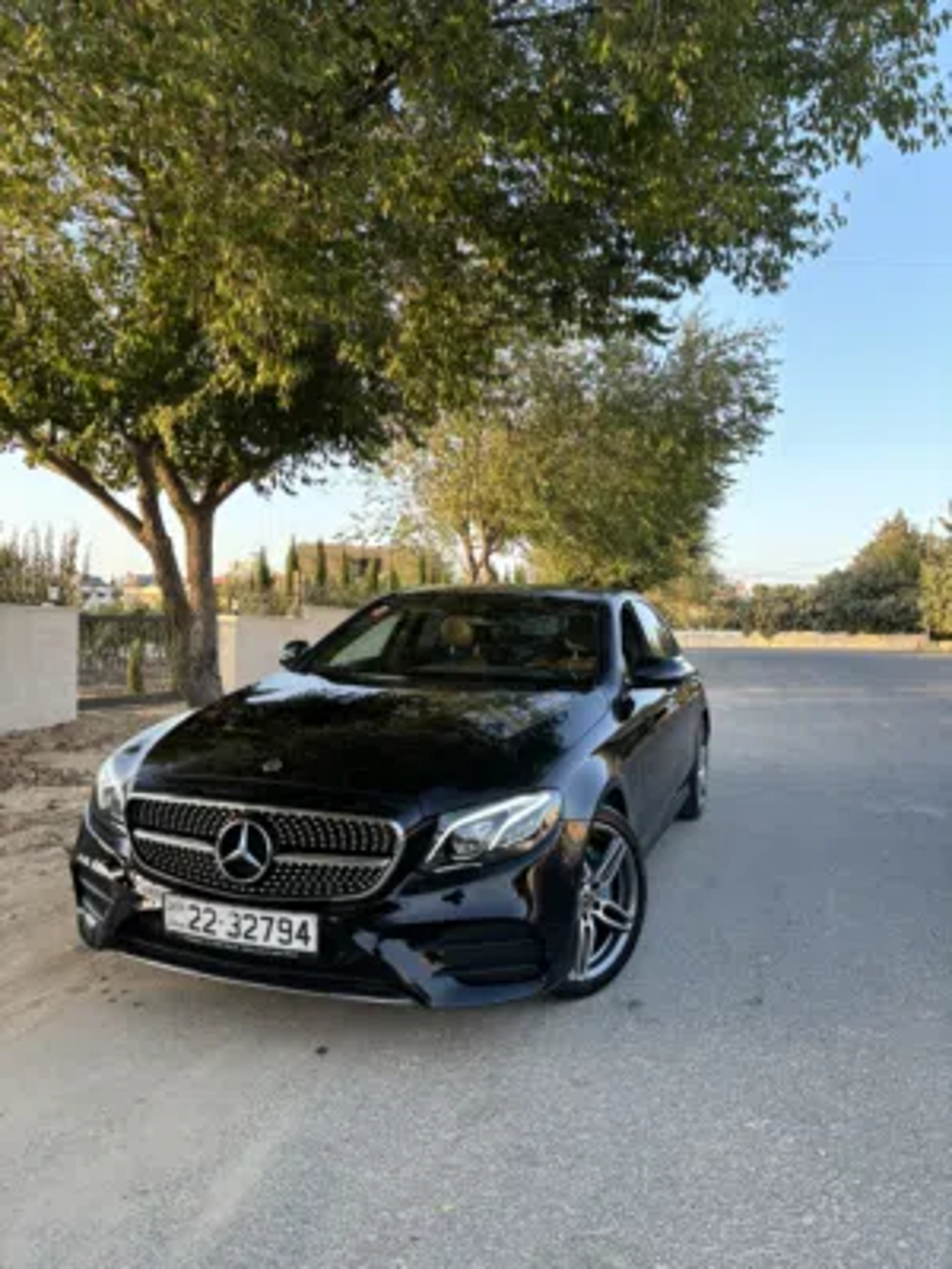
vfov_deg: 67.3
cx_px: 476
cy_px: 634
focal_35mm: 26
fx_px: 953
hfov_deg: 53.1
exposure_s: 1/161
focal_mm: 5.96
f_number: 1.6
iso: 64
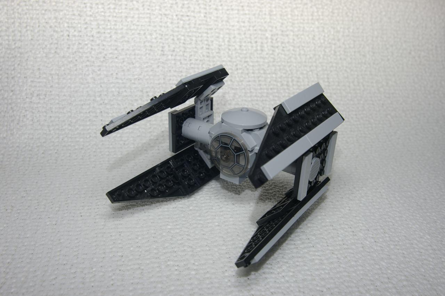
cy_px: 148
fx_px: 445
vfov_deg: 36.8
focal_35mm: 36
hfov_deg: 53.2
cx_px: 222
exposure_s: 1/40
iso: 200
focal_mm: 24
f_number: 8
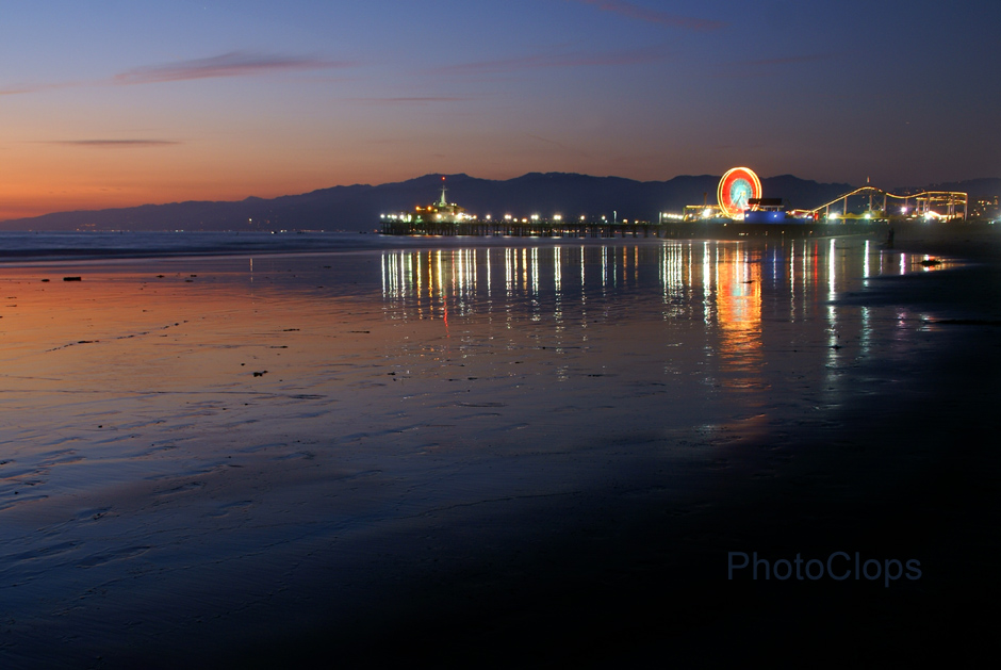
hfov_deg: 53.1
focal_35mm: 36
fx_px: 1002
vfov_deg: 37.0
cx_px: 500
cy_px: 335
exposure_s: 4
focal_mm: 24
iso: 100
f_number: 7.1
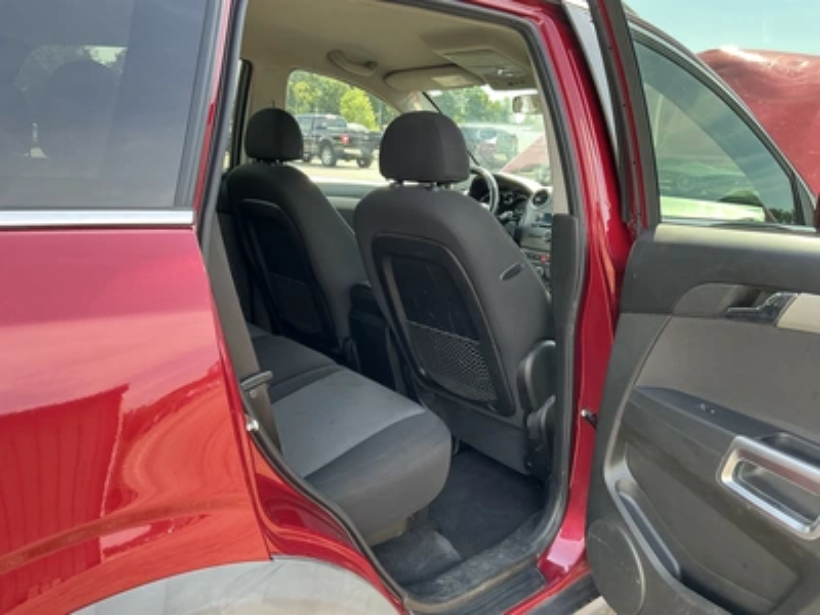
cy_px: 308
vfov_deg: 49.7
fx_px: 663
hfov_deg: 63.4
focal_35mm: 28
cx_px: 410
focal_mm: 3
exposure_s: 1/122
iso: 32
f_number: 1.8
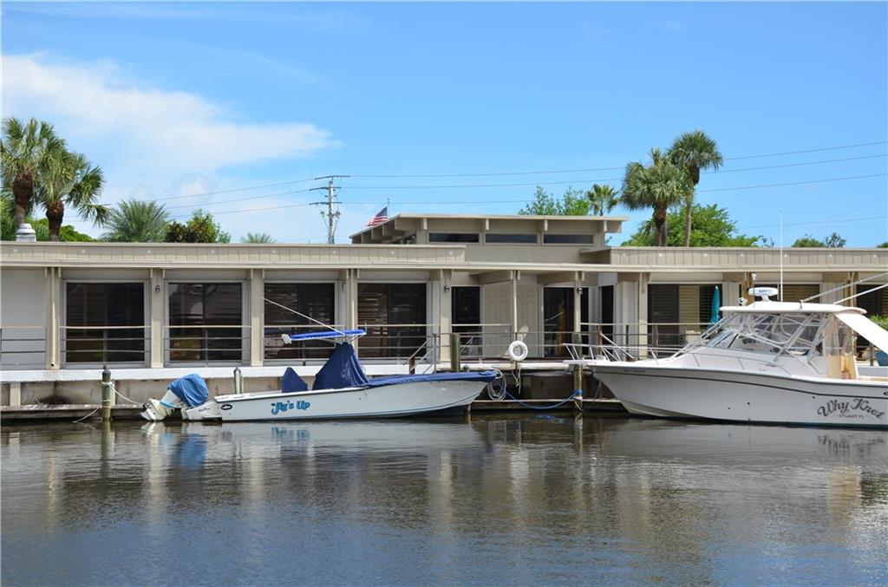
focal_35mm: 57
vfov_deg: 23.6
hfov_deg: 35.1
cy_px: 294
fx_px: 1402
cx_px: 444
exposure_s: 1/250
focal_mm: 38
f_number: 8
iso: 100
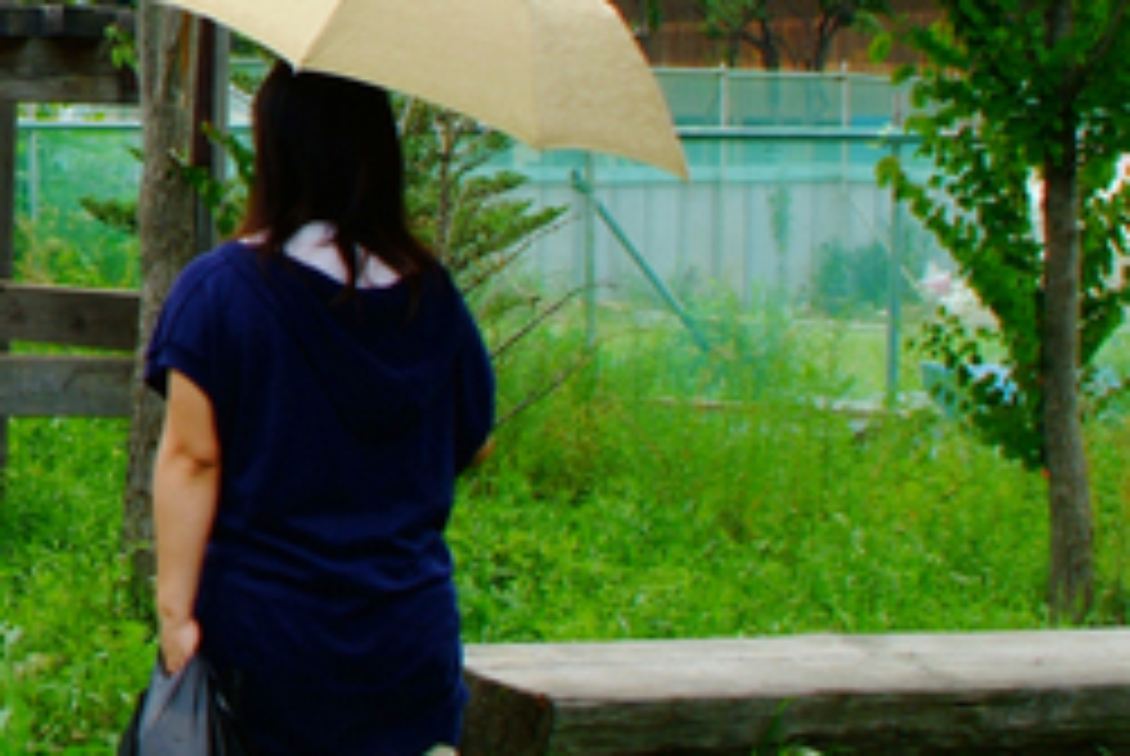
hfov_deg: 14.8
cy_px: 216
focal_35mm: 131
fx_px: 4117
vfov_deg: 10.5
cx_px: -421
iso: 200
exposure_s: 1/180
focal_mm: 31
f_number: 6.7
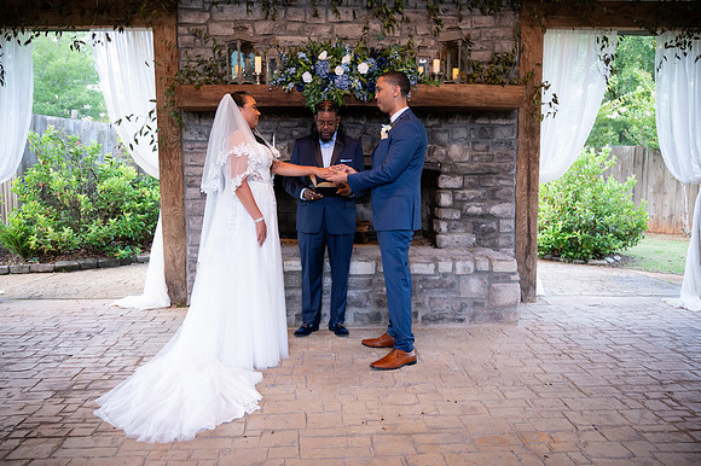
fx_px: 535
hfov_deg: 66.4
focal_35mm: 28
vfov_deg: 47.1
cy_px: 233
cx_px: 350
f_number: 4
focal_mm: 27.5
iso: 1600
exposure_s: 1/125
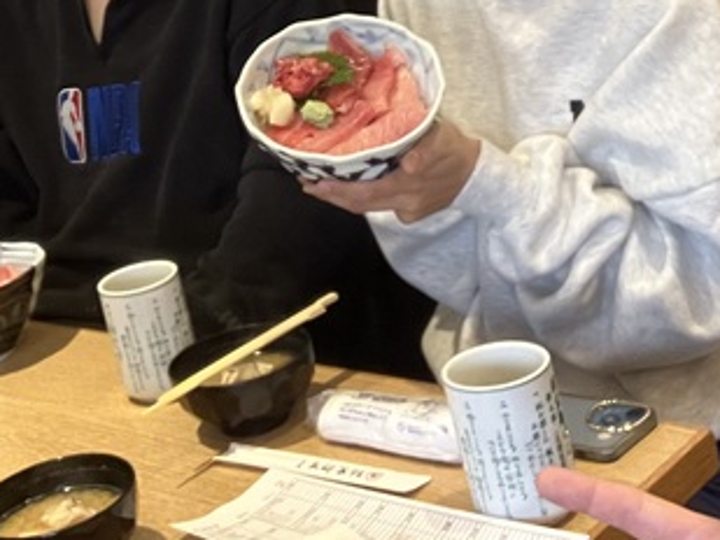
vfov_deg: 17.5
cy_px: -116
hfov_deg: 24.0
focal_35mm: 80
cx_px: 135
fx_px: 1665
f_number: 2.2
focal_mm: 2.87
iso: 200
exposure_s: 1/50
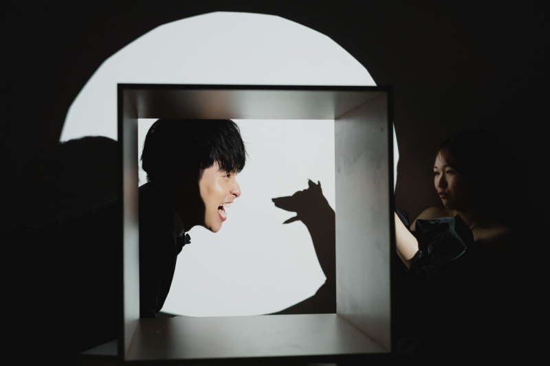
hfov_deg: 39.6
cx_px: 275
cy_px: 183
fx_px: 764
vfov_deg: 27.0
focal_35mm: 50
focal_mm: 50
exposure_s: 1/160
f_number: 4
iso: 500
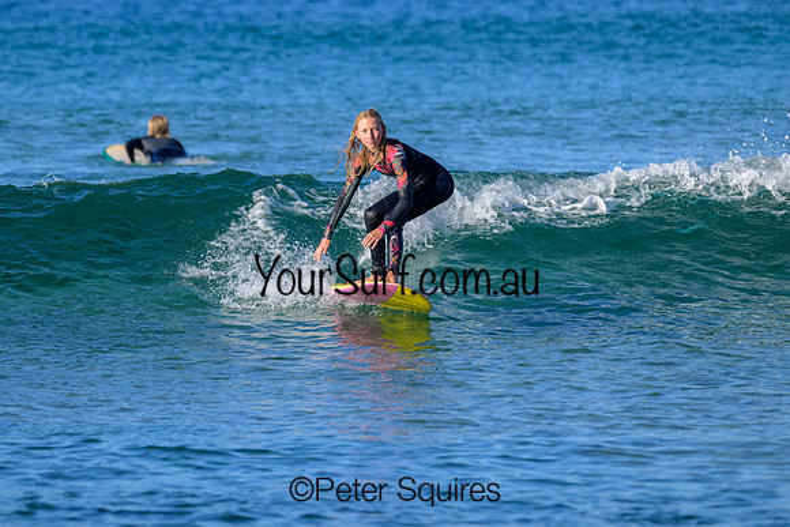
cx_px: 359
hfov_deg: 4.1
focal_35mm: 509
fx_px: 11166
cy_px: 215
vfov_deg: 2.7
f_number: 7.1
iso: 560
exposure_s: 1/1600
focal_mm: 370
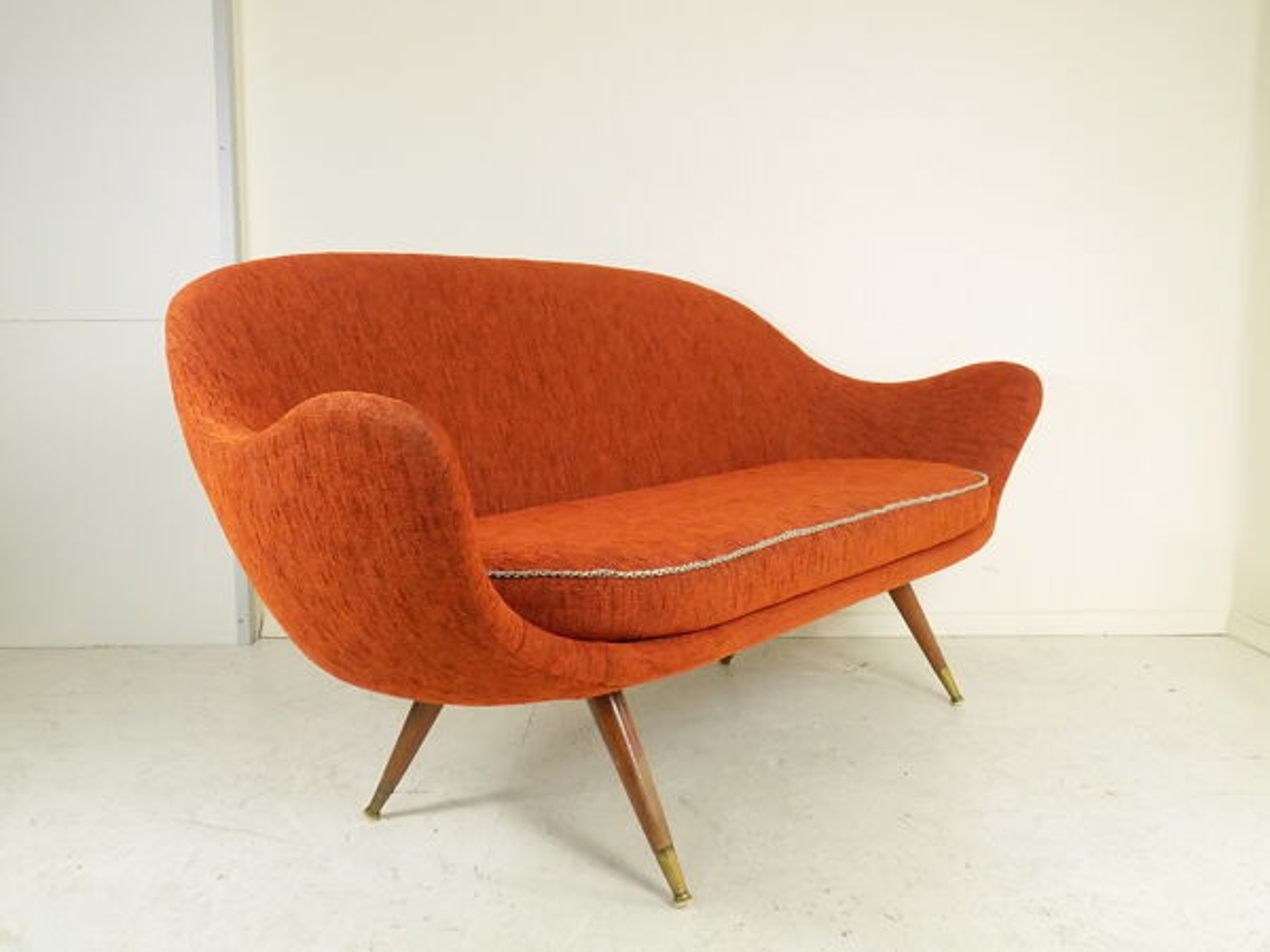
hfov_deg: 60.0
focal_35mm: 30
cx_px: 635
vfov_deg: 46.8
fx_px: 1101
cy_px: 476
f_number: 3.3
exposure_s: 1/100
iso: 400
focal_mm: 5.3
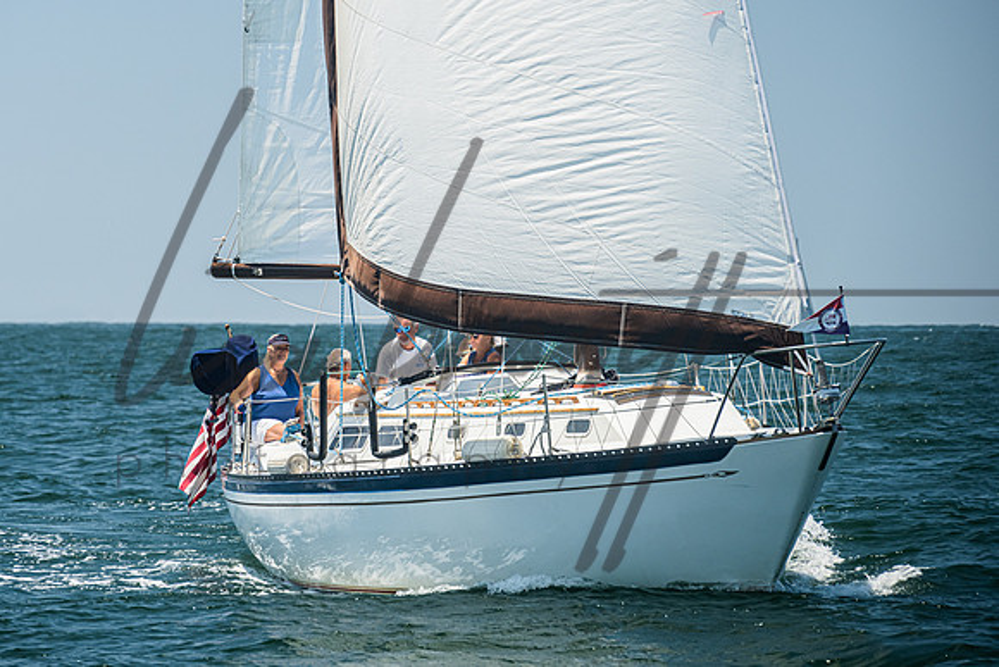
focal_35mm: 268
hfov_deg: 7.7
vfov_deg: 5.1
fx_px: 7450
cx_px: 338
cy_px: 246
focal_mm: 200
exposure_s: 1/640
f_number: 6.3
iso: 320
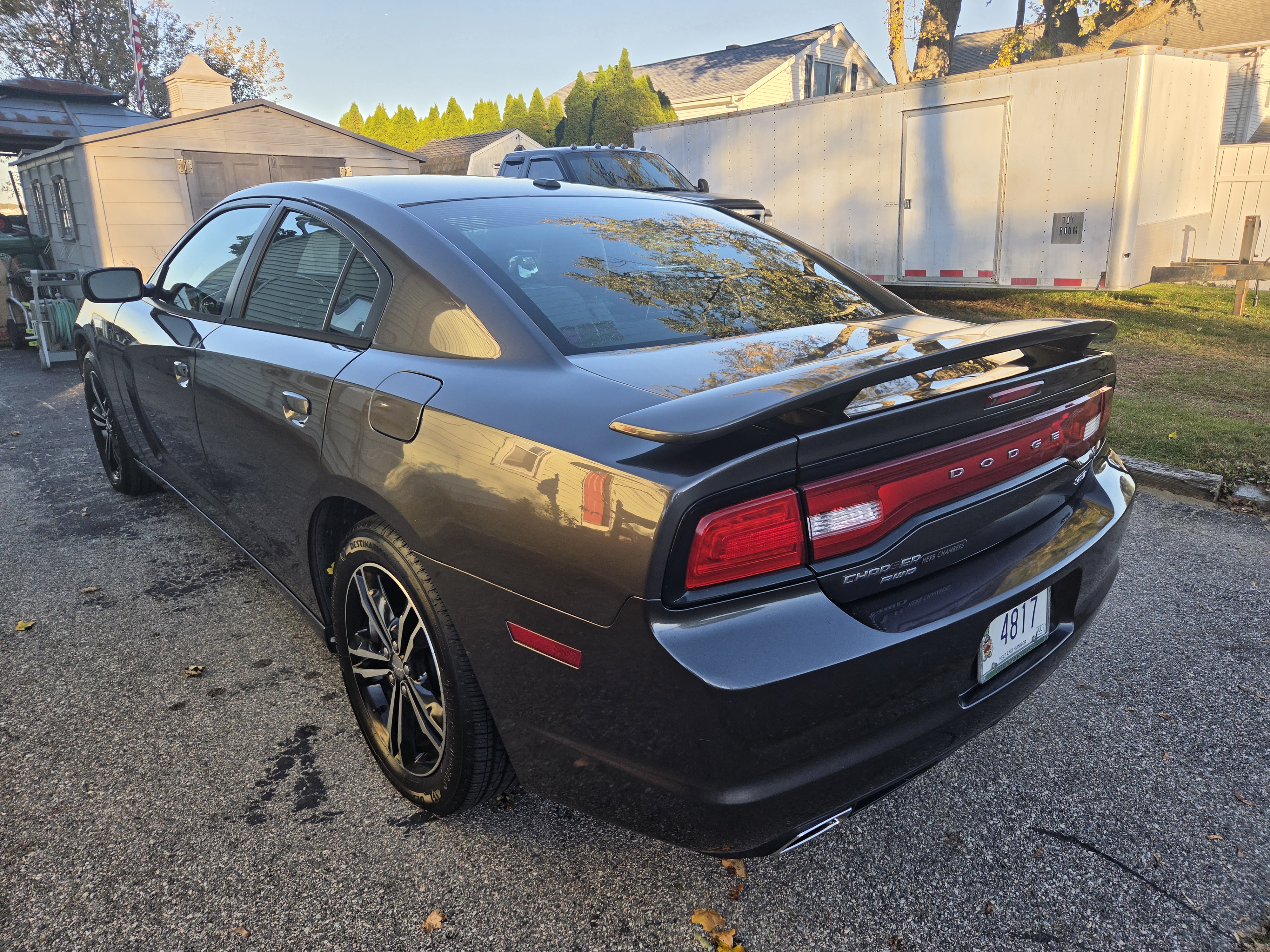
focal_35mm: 23
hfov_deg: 73.9
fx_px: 844
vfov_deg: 58.9
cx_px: 635
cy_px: 476
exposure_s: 1/1468
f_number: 1.8
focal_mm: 5.4
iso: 80
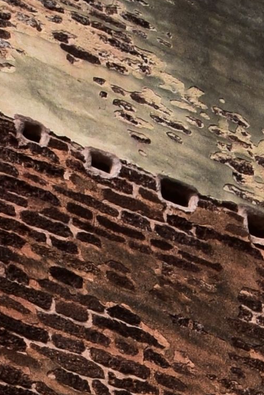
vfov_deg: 9.2
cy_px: 644
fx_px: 2365
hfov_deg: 6.4
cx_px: 292
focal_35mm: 215
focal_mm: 18
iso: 320
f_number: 11
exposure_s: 1/500
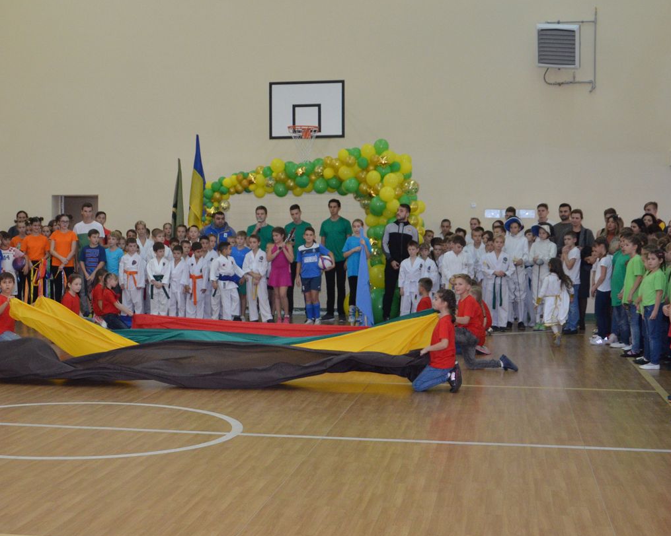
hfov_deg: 30.4
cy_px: 278
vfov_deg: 24.6
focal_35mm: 62
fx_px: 1231
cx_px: 261
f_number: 4.2
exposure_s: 1/200
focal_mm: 32
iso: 1000
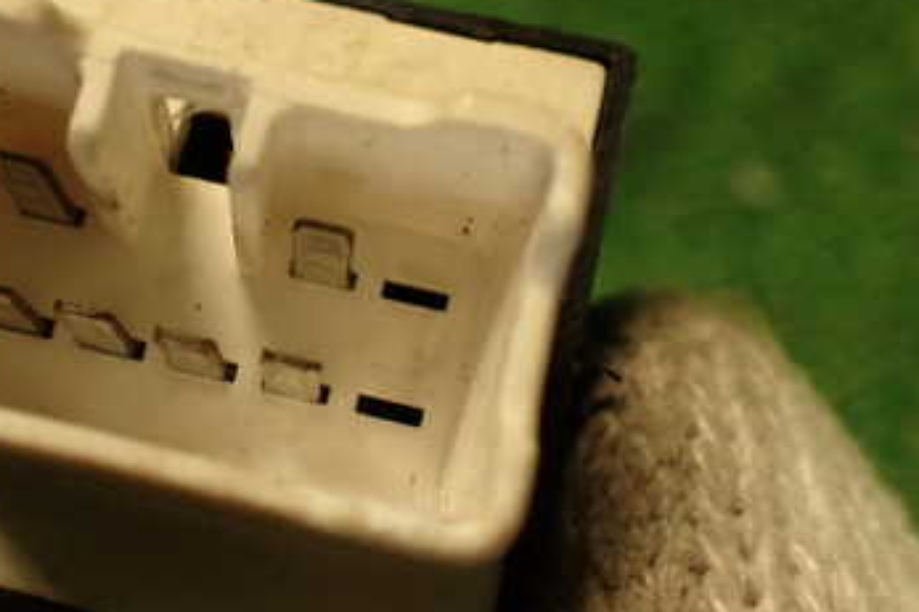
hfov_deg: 35.9
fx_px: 1378
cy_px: 260
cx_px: 212
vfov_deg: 25.0
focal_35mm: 54
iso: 200
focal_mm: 5.4
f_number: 2.3
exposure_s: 1/40
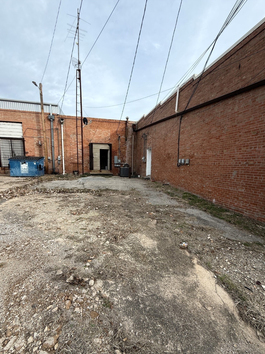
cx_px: 127
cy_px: 189
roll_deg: -1.9
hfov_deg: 81.7
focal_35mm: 15
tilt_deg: -8.6
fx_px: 153
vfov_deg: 98.0
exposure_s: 1/514
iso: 50
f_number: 2.2
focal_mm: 2.22
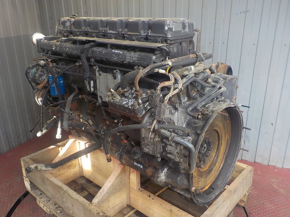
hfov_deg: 60.0
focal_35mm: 30
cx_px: 145
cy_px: 108
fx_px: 251
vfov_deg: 46.8
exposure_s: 1/60
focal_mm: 4.1
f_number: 3.3
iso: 125
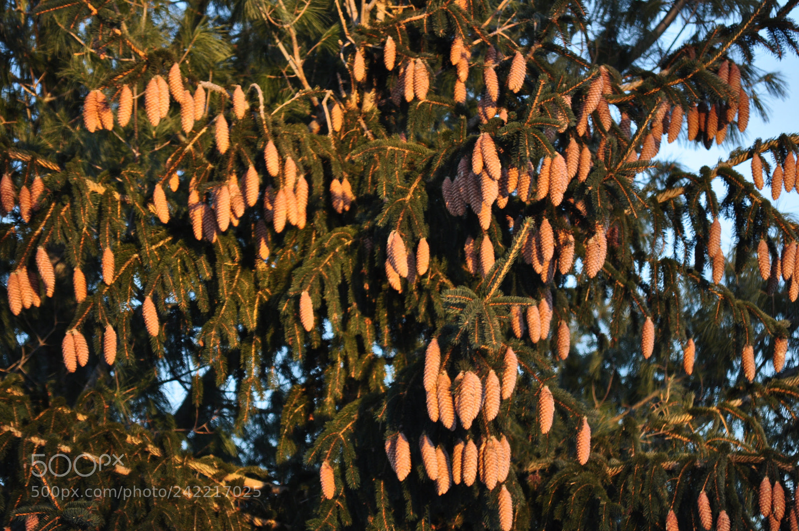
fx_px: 4489
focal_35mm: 202
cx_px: 400
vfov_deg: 6.8
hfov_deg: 10.2
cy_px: 266
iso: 400
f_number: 5
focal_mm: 135
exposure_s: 1/250
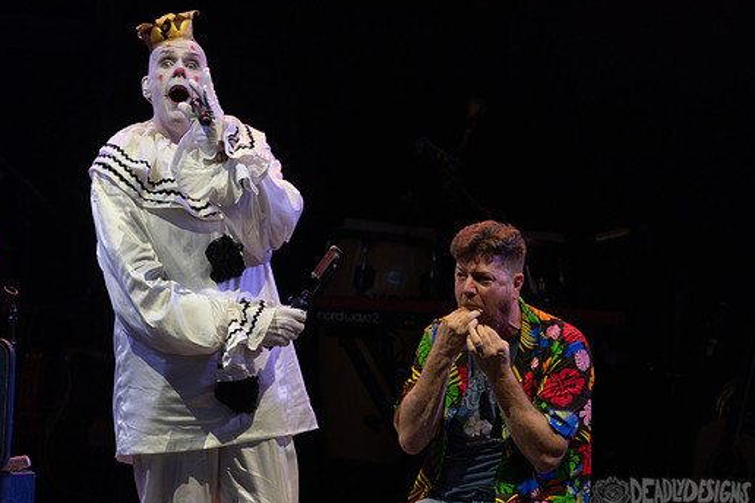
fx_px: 16860
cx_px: 400
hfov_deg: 2.6
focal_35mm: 804
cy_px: 231
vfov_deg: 1.7
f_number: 6.3
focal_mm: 600
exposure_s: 1/500
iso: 1000
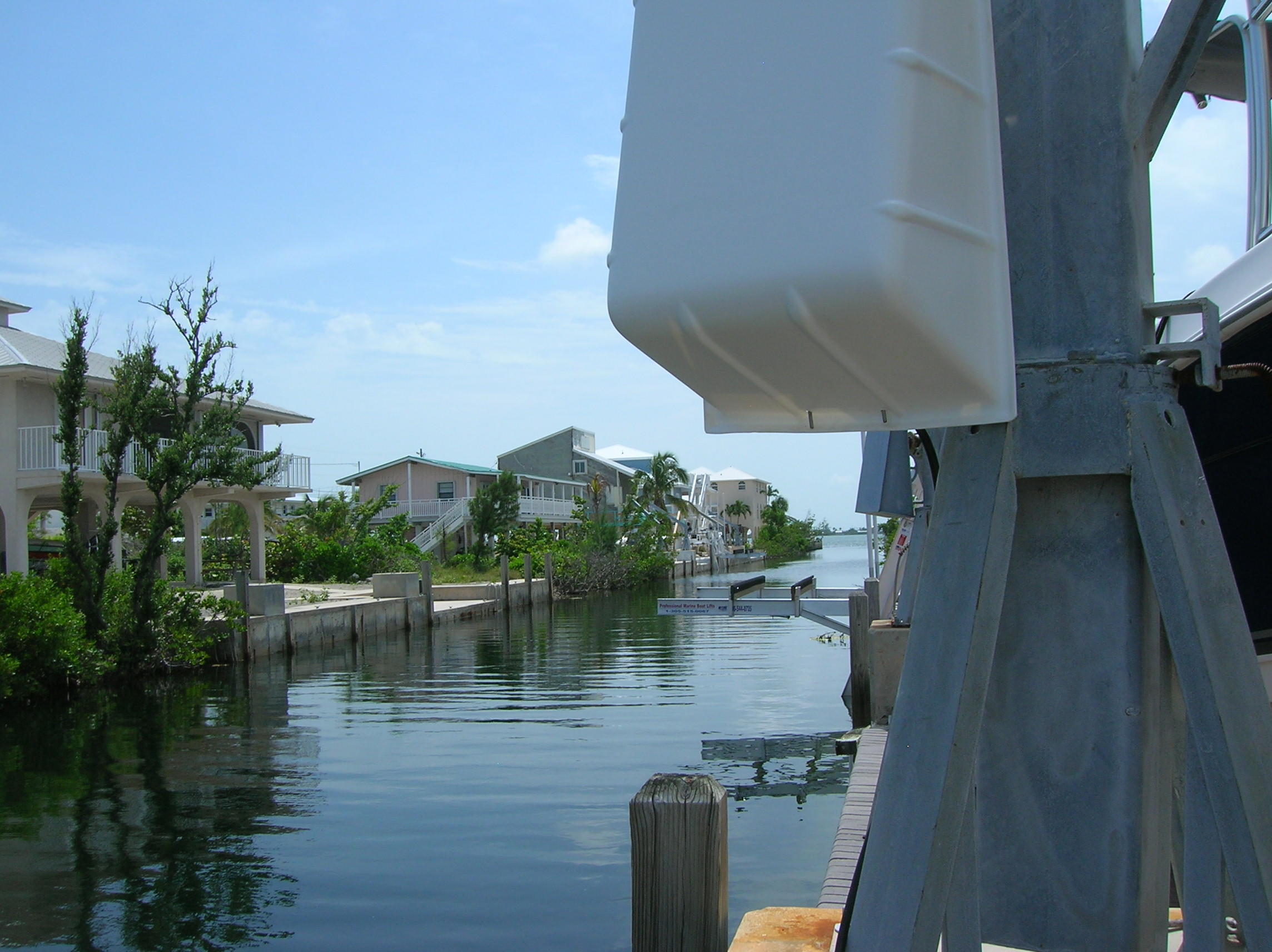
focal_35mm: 34
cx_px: 636
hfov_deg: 54.0
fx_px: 1248
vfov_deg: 41.7
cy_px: 476
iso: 50
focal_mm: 5.7
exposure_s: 1/687
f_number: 4.9
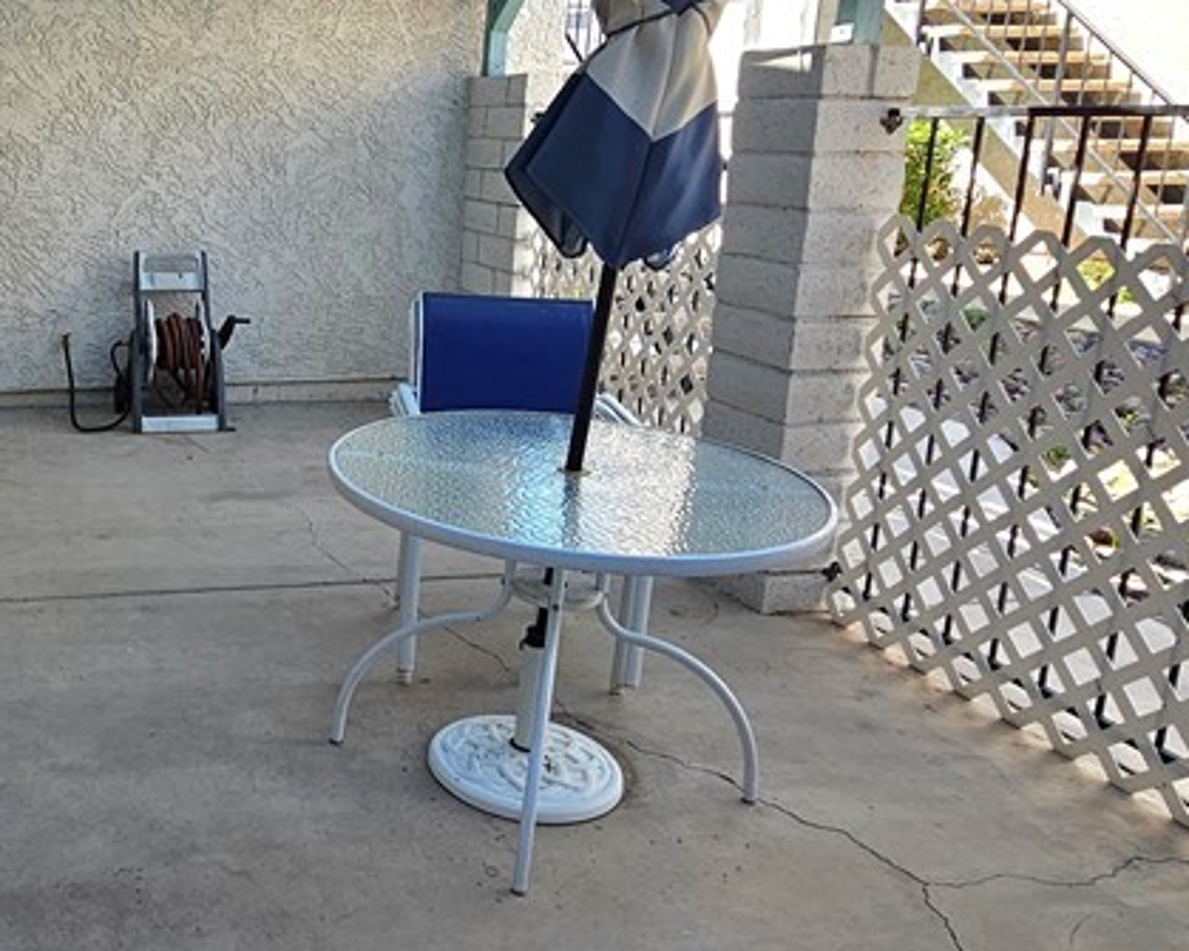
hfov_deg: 52.0
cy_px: 412
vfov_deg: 47.0
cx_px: 173
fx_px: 1091
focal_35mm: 31
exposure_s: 1/323
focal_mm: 2.2
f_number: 2.2
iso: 50
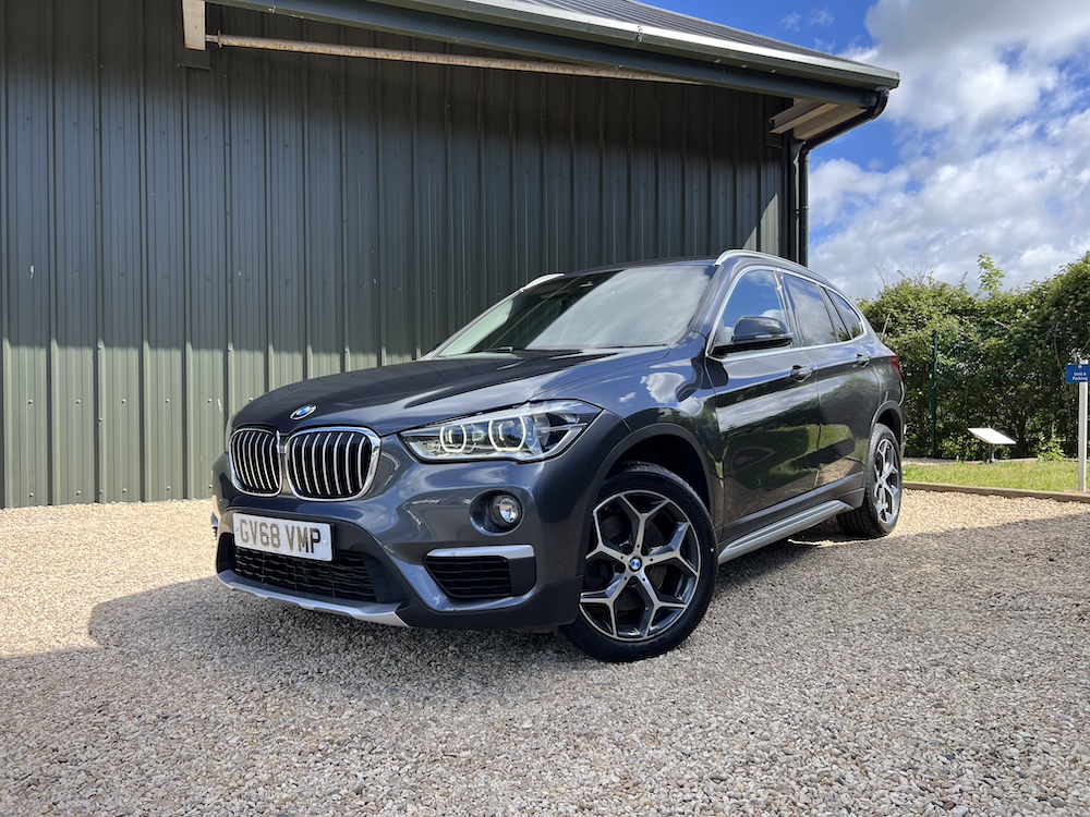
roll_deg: +1.5
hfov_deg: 67.3
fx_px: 819
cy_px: 408
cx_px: 545
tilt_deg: +0.7
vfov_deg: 53.1
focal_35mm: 26
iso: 50
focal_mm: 5.7
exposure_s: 1/1280
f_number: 1.5
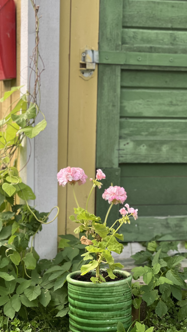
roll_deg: -0.8
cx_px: 83
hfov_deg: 13.3
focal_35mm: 91
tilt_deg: -5.7
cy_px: 167
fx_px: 802
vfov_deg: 23.4
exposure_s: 1/61
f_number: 2.8
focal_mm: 9
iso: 250
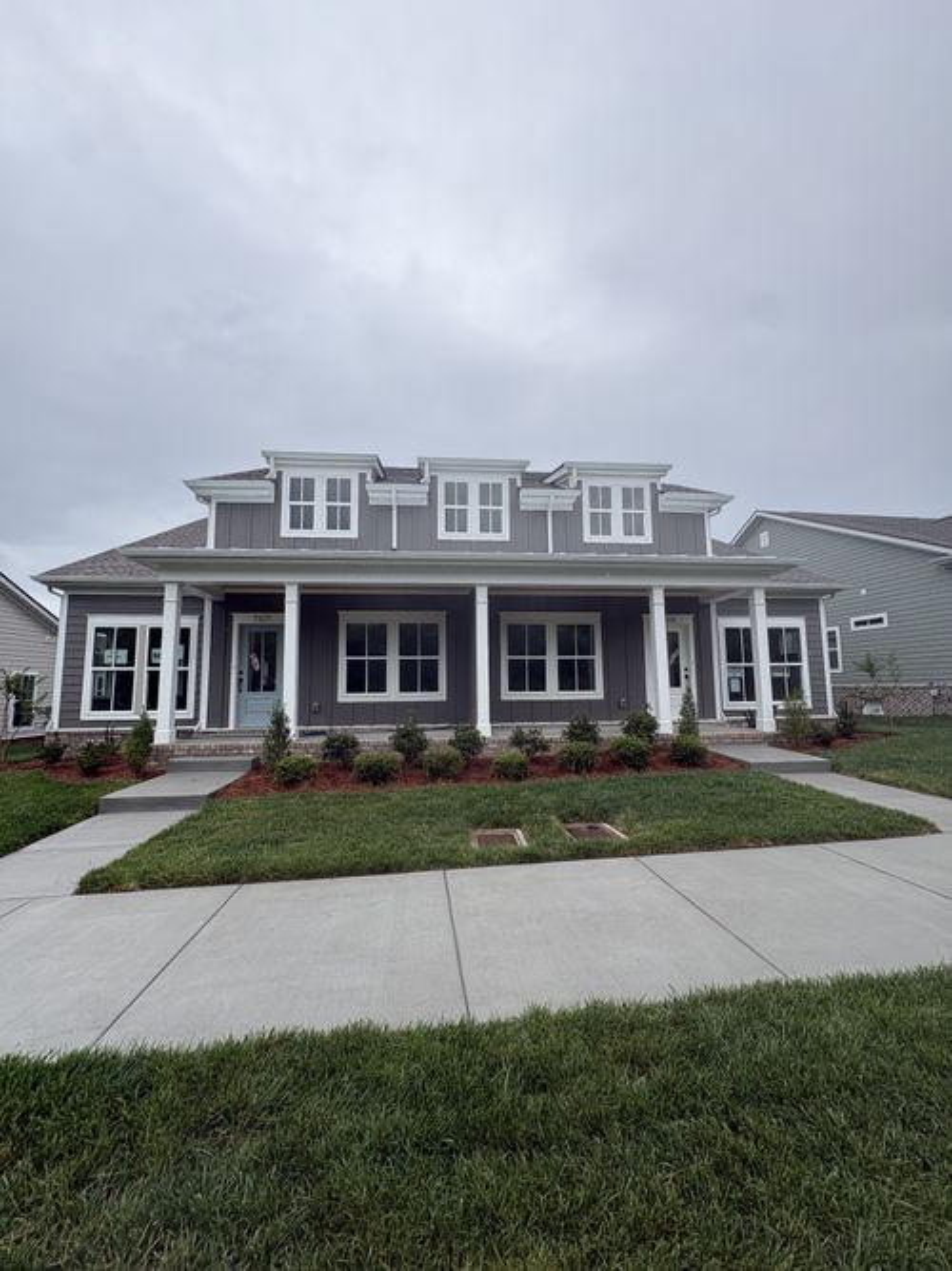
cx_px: 476
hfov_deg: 85.7
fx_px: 514
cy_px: 636
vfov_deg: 102.1
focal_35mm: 14
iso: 50
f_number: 2.2
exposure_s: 1/1477
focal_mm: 2.22
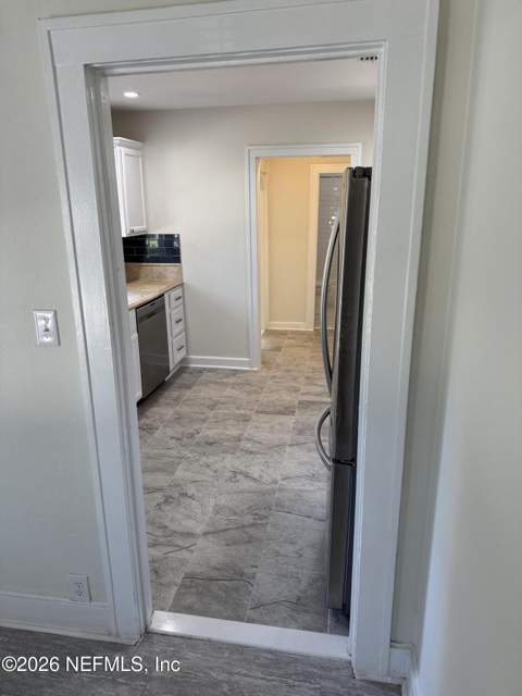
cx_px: 261
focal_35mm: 24
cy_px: 348
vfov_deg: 71.6
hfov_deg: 56.8
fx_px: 483
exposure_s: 1/120
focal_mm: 6.76
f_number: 1.78
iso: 80
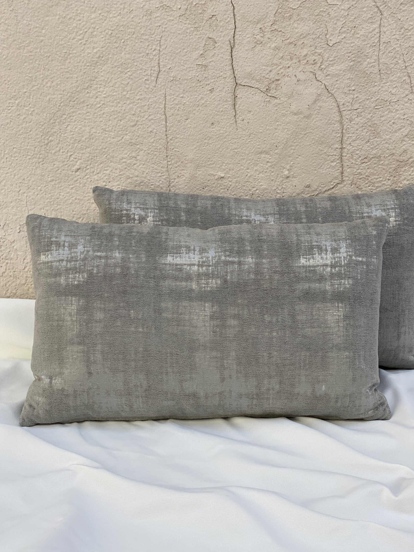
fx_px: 941
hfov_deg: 24.8
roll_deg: +0.4
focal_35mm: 59
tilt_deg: -21.1
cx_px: 219
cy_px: 305
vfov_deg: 32.7
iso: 20
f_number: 2
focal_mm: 6
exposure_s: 1/505
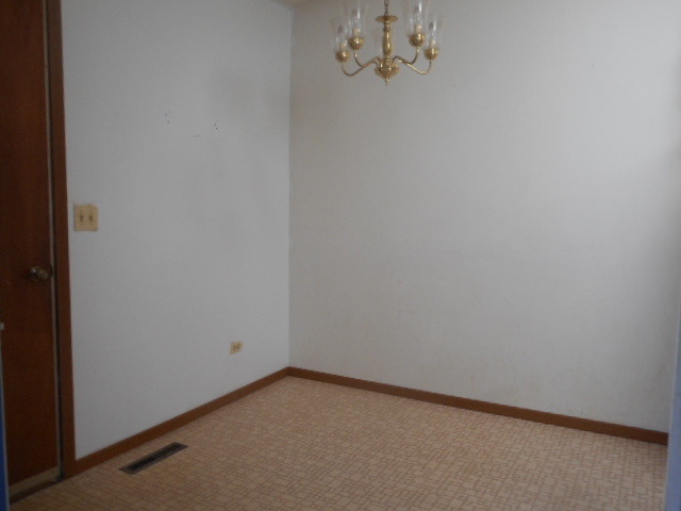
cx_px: 340
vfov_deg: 48.2
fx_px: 571
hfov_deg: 61.7
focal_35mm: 29
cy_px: 256
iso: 125
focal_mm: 5.2
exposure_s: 1/30
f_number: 4
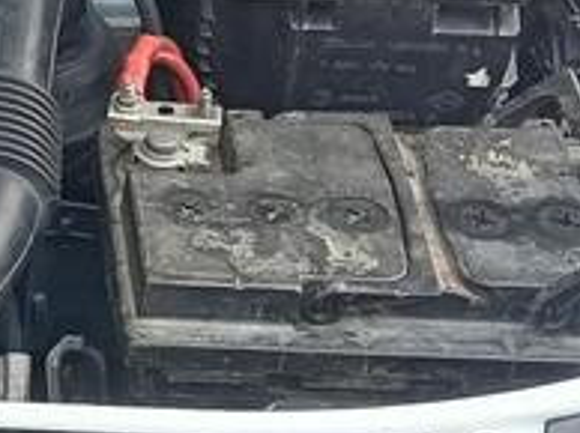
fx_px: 2644
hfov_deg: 11.8
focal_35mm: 158
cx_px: -380
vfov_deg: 9.4
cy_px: 193
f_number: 1.8
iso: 101
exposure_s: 1/175
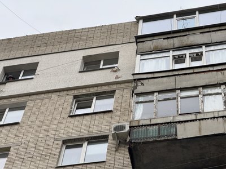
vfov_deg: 12.3
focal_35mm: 120
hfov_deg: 16.4
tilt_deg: +64.0
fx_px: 783
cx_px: 113
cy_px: 84
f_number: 2.8
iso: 50
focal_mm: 15.66
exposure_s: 1/121
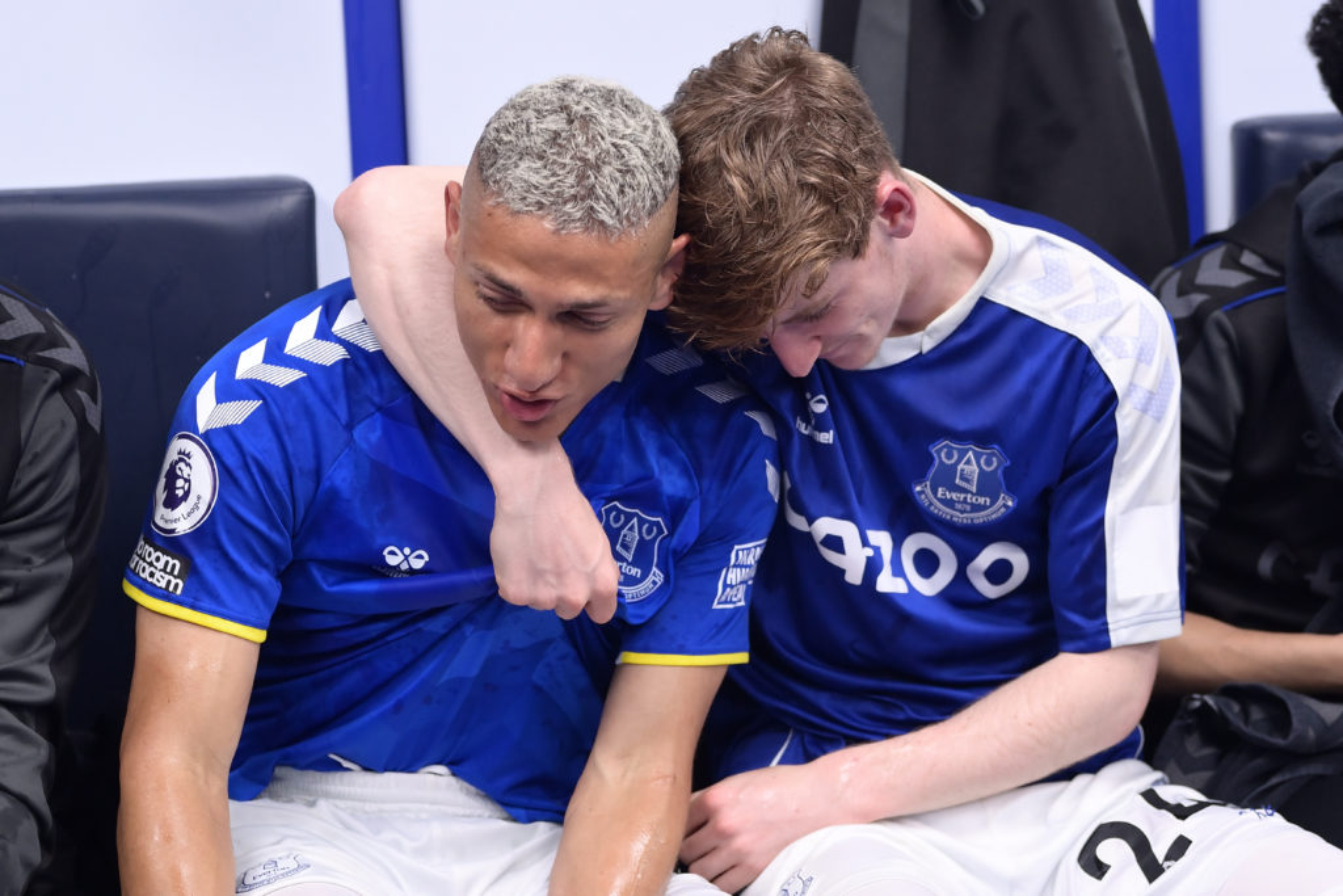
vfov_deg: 19.5
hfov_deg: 28.8
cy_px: 448
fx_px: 2612
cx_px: 672
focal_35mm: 70
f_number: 2.8
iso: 1600
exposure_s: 1/250
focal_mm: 70
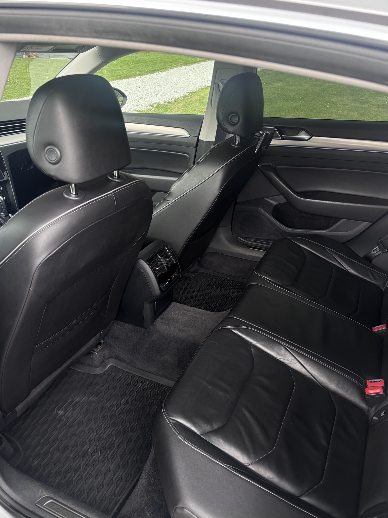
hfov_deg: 51.4
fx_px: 403
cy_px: 261
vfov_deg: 65.3
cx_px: 193
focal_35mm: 27
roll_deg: +0.0
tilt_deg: -27.7
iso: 125
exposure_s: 1/111
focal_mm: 5.96
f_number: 1.6
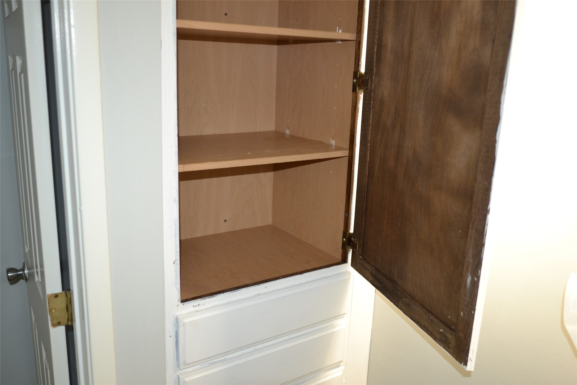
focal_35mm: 30
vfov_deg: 43.6
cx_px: 288
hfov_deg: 61.9
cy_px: 192
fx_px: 481
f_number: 1.8
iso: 400
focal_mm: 20
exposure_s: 1/60
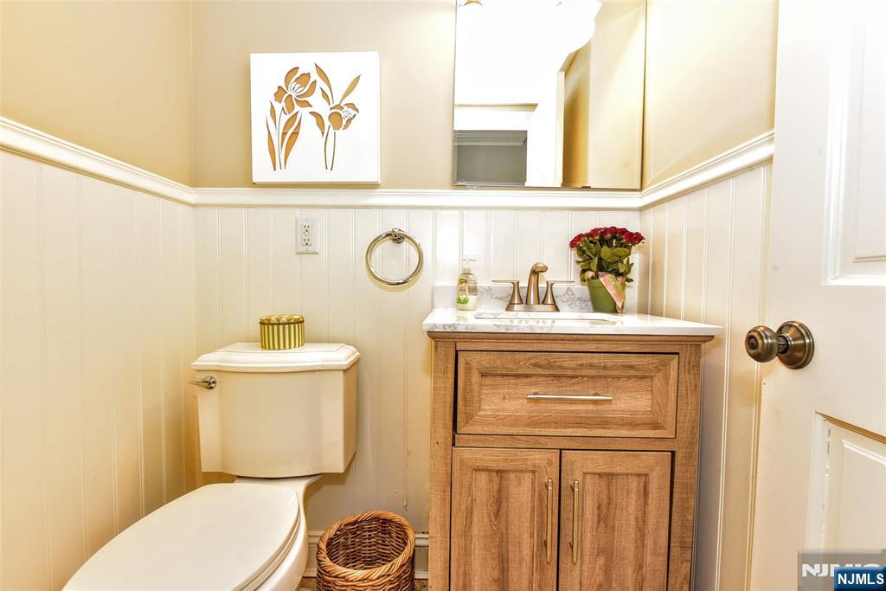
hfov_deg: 93.3
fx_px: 418
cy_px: 296
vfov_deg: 70.5
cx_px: 443
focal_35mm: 17
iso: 1000
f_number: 10
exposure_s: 1/13
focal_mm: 17
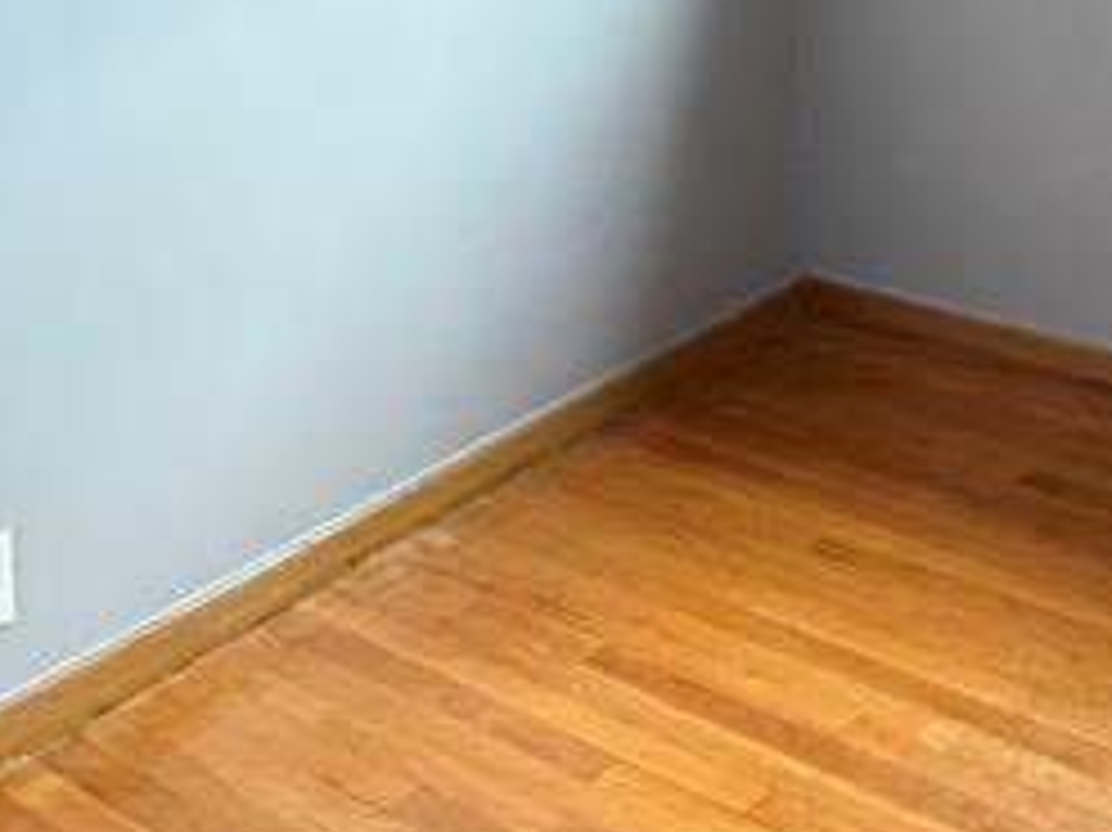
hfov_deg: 31.9
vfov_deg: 23.0
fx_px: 1862
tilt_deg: -7.4
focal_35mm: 58
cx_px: 963
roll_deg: +1.4
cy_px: -180
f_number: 2.2
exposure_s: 1/60
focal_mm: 2.22
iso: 800
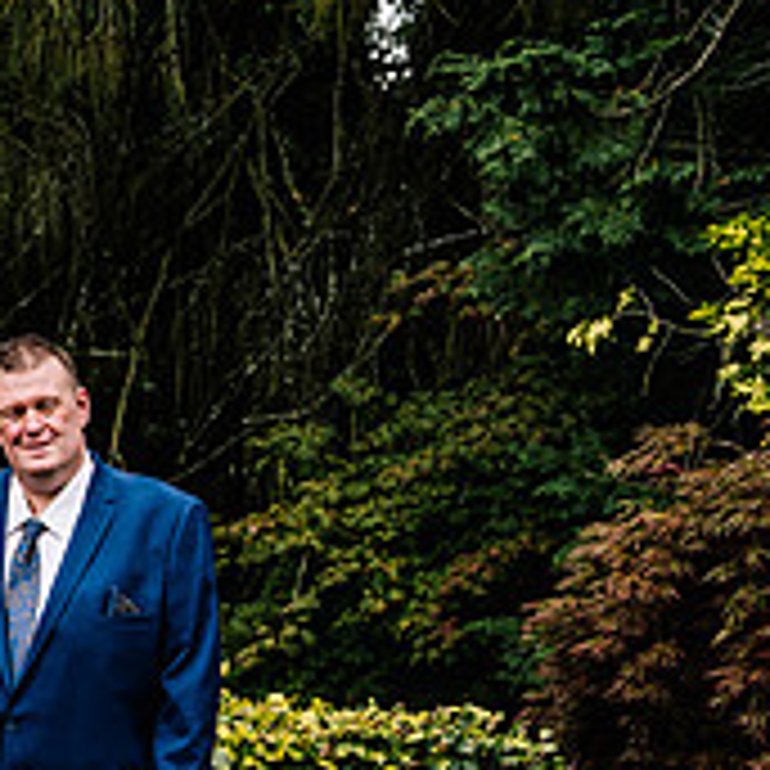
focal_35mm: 102
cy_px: 624
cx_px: -483
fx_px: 2567
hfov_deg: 15.4
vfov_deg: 16.9
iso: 200
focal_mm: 35
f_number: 4
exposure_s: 1/500
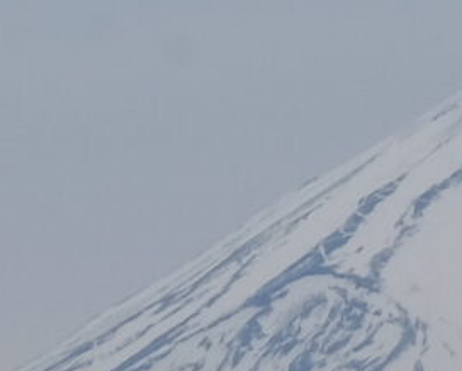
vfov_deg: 2.1
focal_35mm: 732
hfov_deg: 2.6
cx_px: 532
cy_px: -45
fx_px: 10016
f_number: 22
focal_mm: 55
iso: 400
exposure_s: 1/125
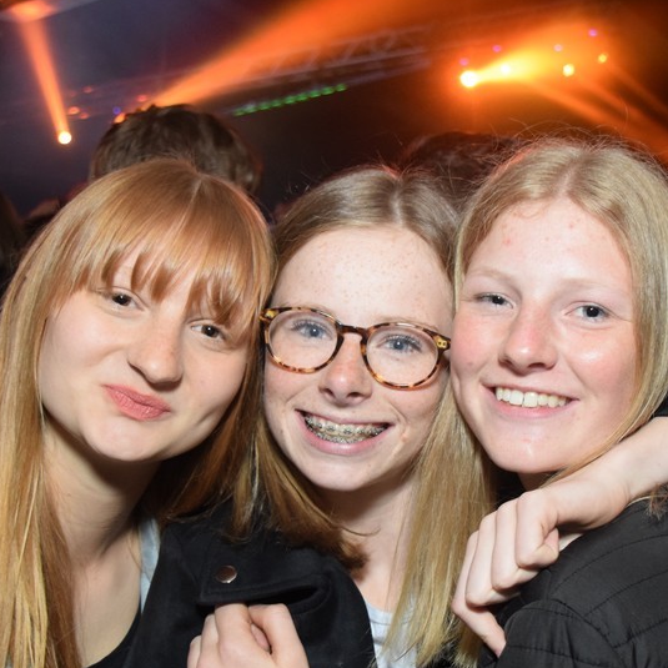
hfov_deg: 32.0
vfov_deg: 32.1
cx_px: 443
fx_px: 1157
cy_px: 385
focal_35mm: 53
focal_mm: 22
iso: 1600
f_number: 3.8
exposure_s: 1/60
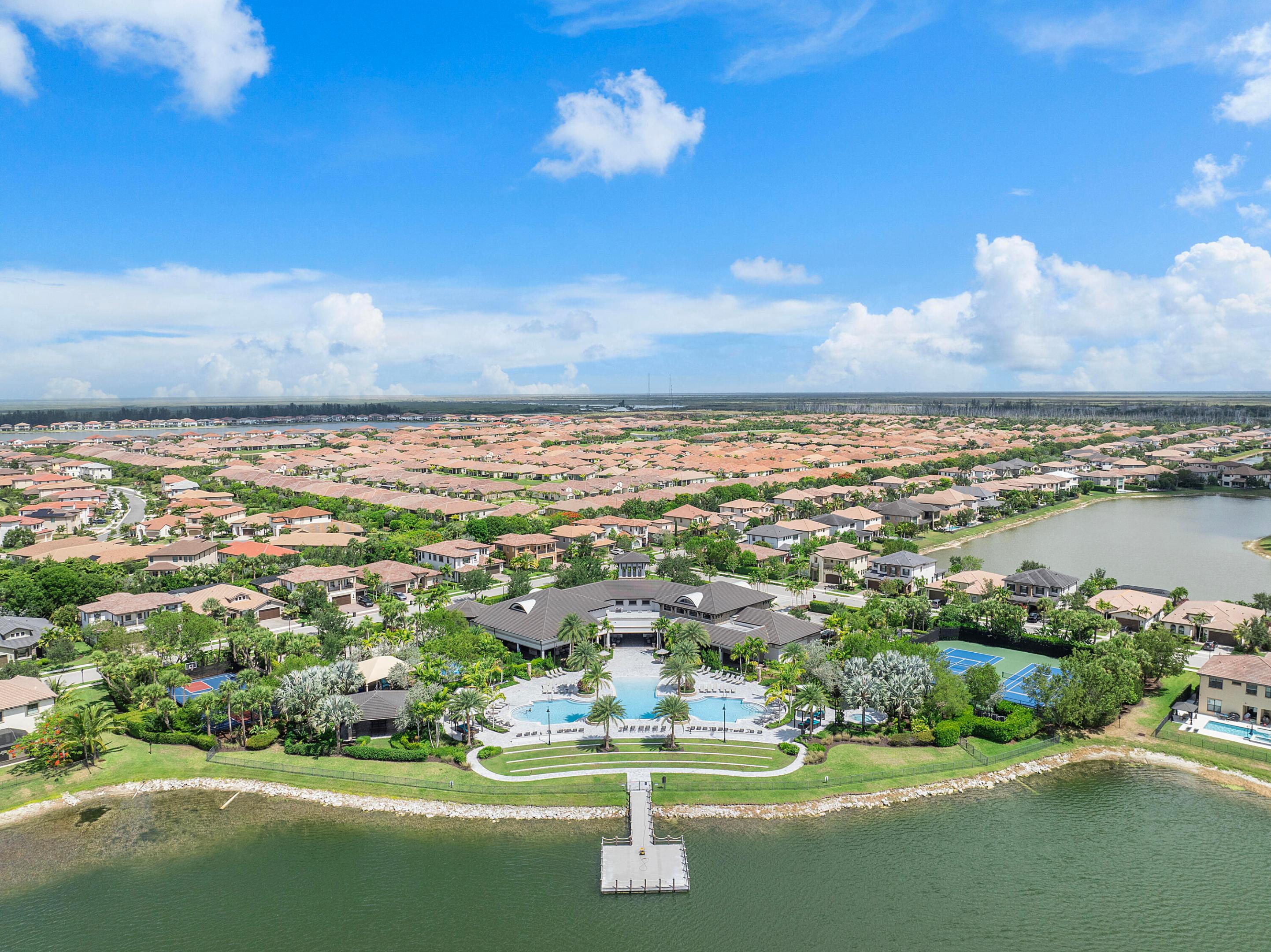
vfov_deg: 56.8
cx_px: 636
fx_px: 881
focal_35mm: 24
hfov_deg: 71.6
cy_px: 476
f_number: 2.8
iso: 100
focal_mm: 12.29
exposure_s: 1/2000
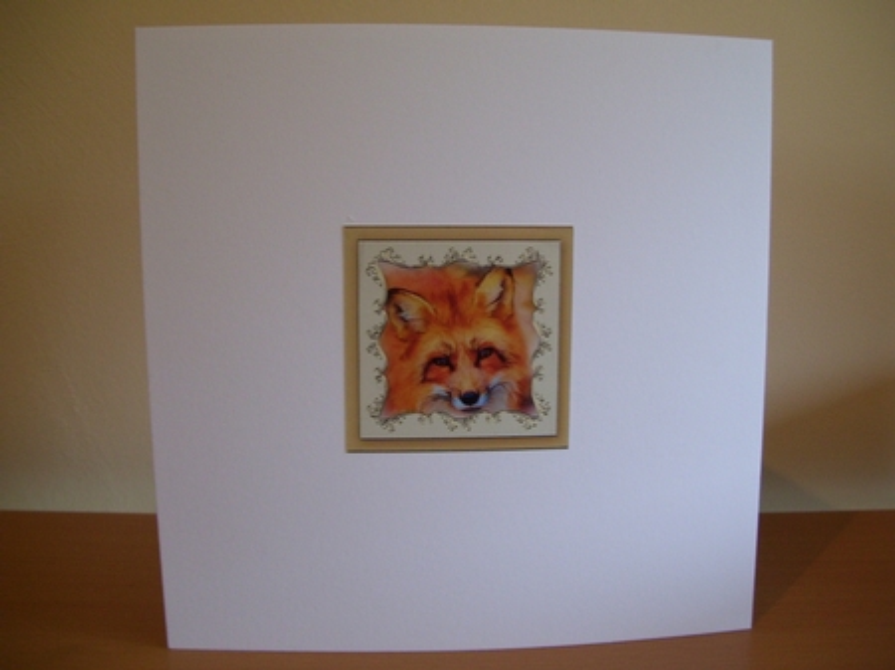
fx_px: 930
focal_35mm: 36
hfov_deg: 51.4
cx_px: 448
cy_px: 335
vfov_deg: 39.6
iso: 160
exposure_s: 1/20
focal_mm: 6
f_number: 2.7
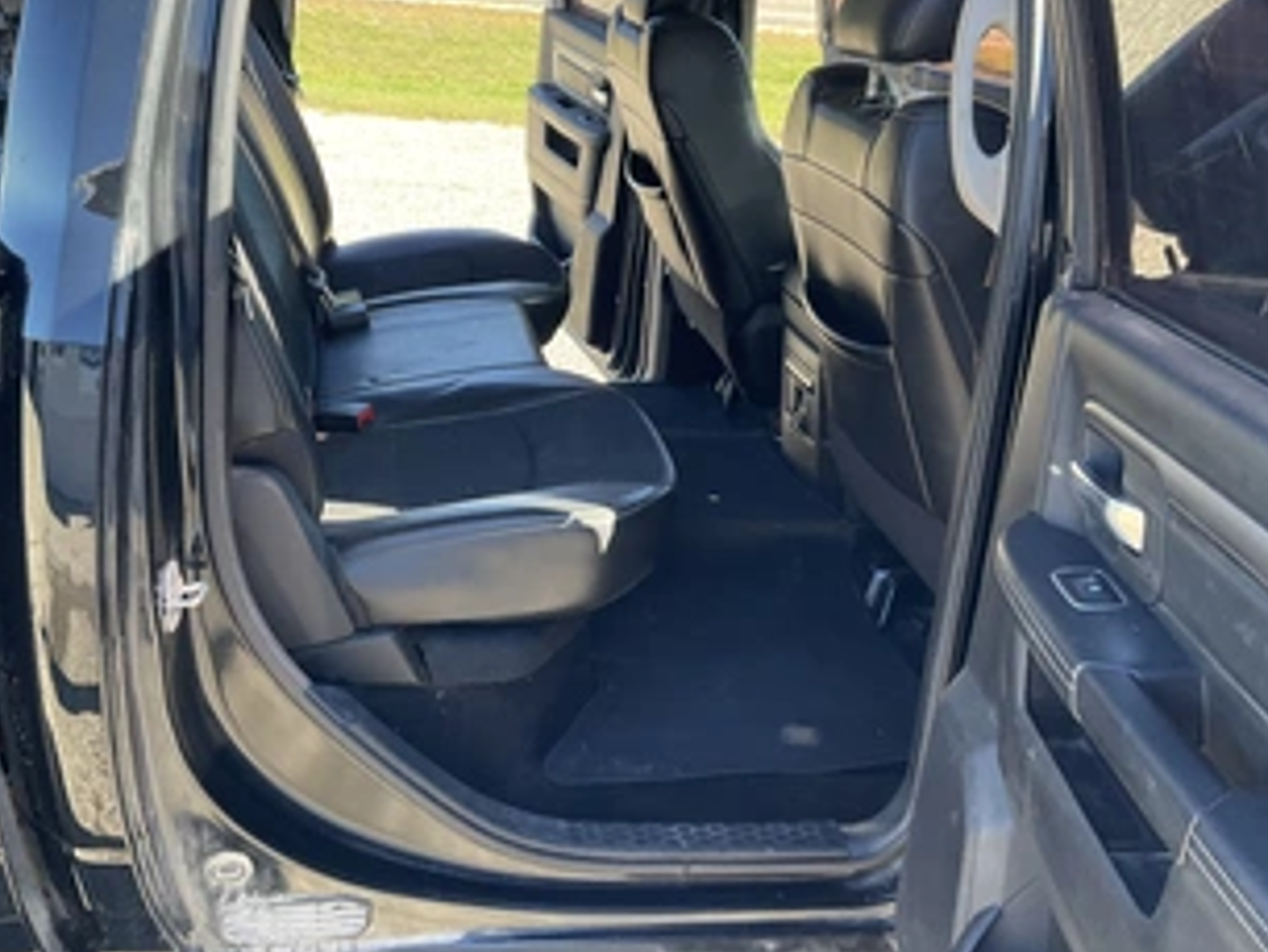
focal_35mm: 38
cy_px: 412
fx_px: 1393
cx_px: 574
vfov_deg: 37.7
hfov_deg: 48.9
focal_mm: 3
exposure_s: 1/122
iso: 40
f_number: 1.8
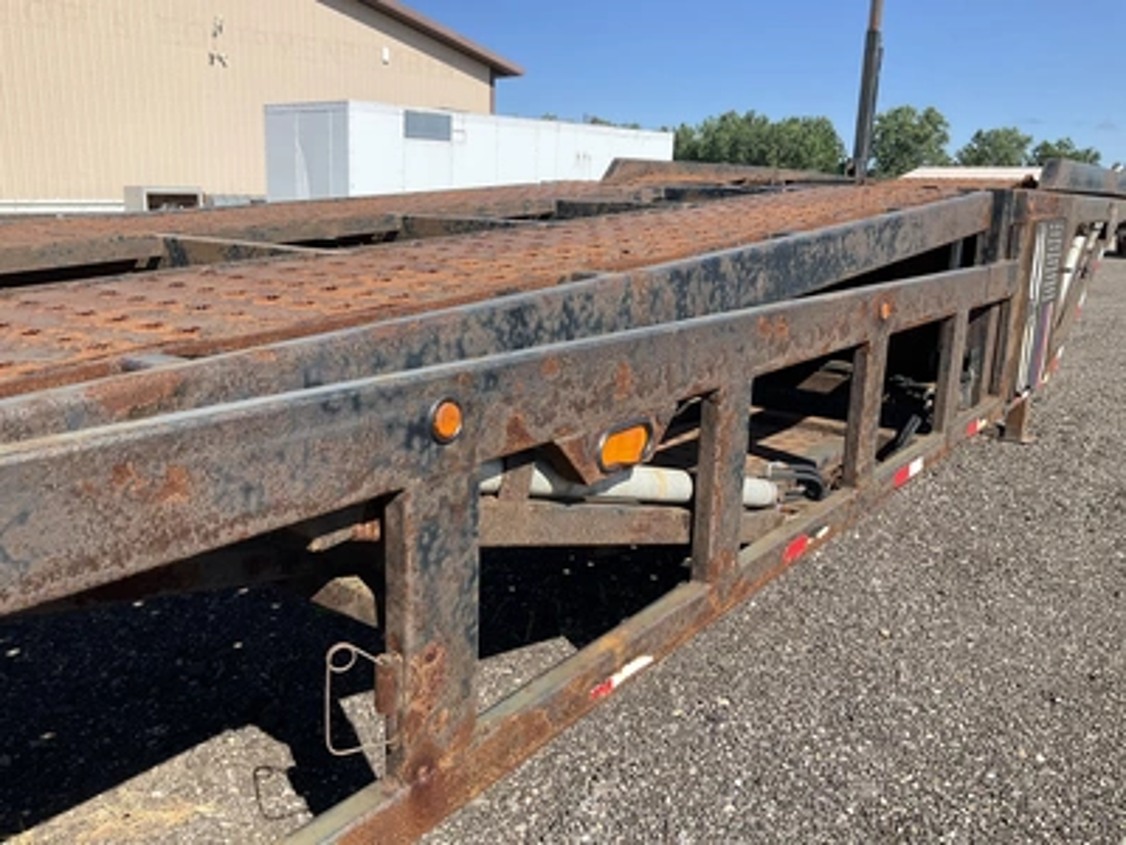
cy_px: 422
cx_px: 563
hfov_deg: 61.7
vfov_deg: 48.2
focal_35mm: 29
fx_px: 943
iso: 25
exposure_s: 1/1168
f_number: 1.8
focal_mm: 3
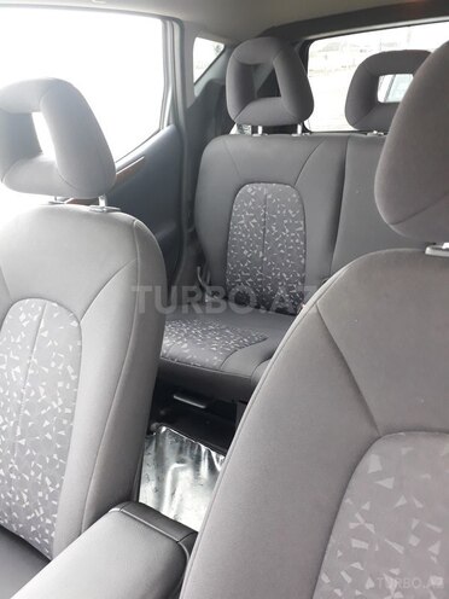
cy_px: 300
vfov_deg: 65.3
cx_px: 224
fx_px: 467
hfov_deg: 51.4
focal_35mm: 27
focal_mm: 3.6
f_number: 1.9
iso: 160
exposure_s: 1/33
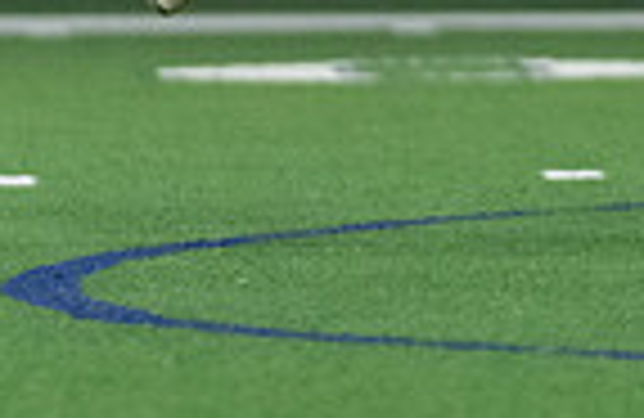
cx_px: 860
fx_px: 20896
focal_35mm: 1177
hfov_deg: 1.8
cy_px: -545
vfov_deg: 1.1
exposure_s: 1/1000
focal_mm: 200
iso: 4000
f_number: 2.8
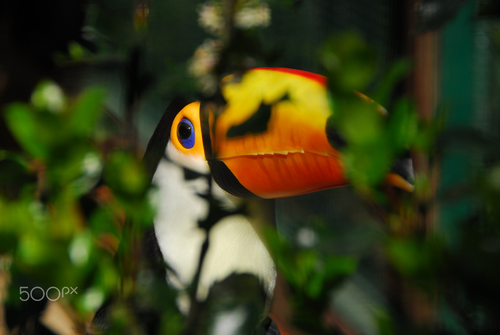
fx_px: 3129
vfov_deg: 6.1
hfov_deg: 9.1
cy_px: 168
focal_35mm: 225
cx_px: 250
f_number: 7.1
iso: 100
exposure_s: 1/180
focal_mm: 150
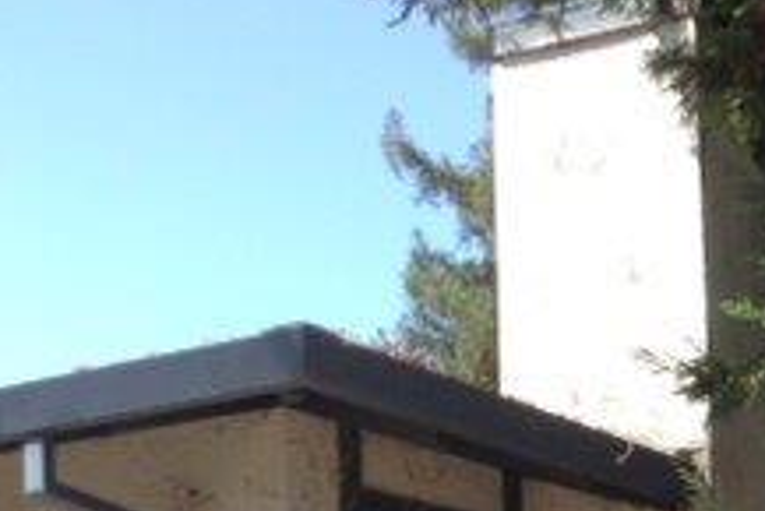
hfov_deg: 19.2
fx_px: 2148
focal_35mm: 101
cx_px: 888
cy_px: 708
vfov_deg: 13.0
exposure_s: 1/394
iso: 32
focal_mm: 3.3
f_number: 2.4
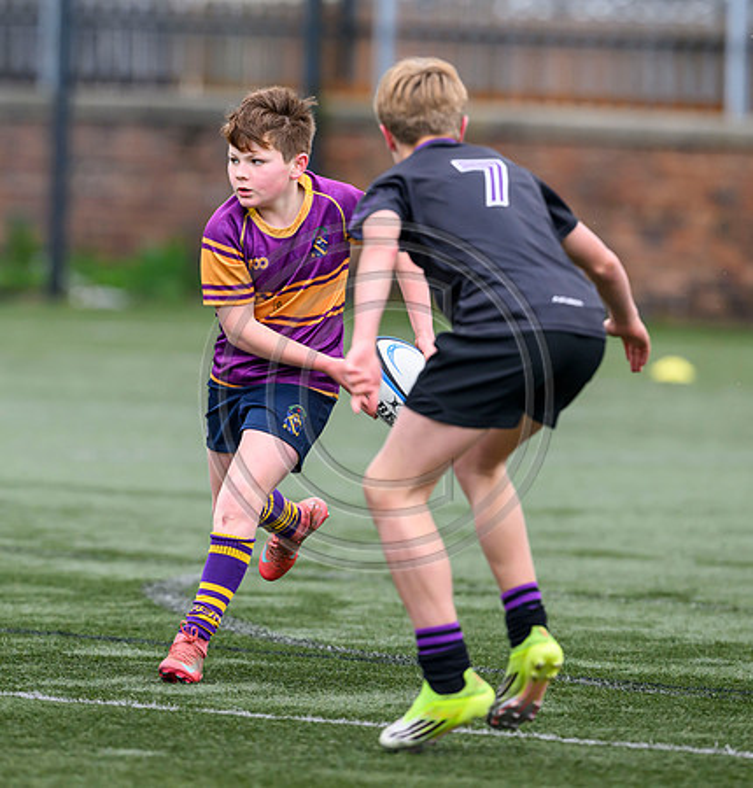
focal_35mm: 580
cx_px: 338
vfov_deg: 3.1
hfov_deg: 3.0
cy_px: 350
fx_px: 14617
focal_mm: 400
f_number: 4
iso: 1000
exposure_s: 1/2000
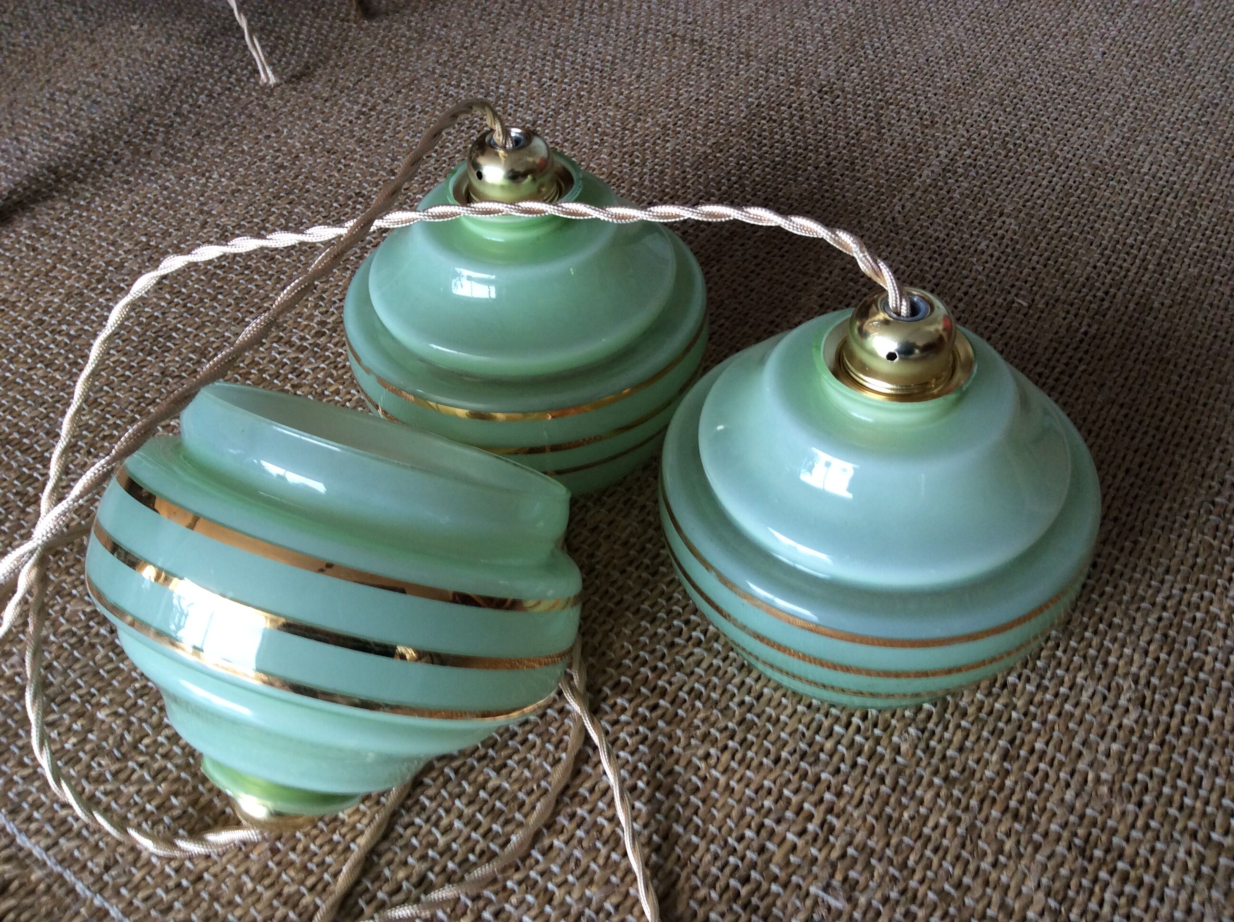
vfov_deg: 44.1
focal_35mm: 32
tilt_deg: -45.9
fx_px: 1139
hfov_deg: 56.9
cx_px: 617
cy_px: 461
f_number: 2.4
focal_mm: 3.3
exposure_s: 1/25
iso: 50
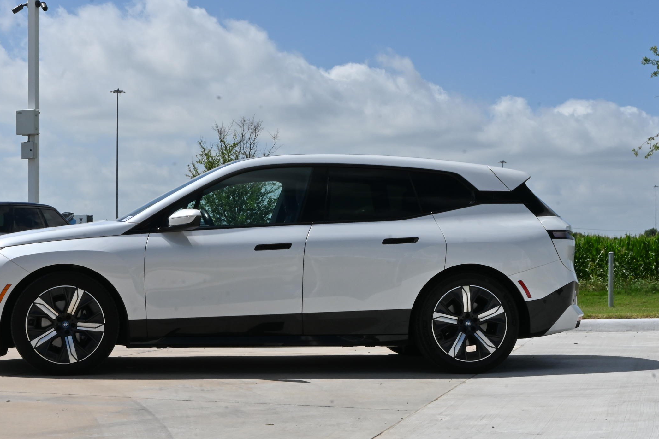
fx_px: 1263
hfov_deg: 29.1
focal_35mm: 69
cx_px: 249
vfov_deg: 19.7
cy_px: 247
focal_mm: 34.5
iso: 250
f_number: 29
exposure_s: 1/160
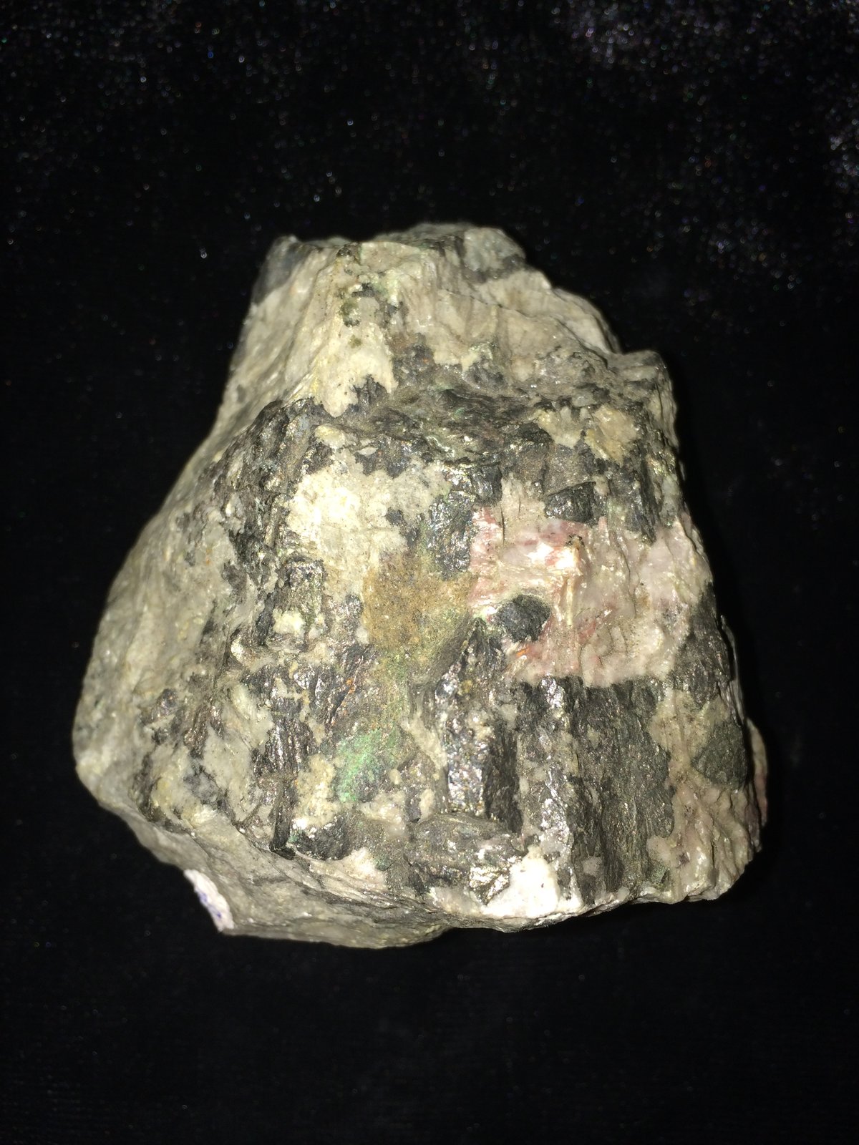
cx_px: 430
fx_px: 993
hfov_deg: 46.8
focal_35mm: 30
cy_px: 572
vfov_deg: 60.0
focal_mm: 4.12
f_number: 2.2
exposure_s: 1/179
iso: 32
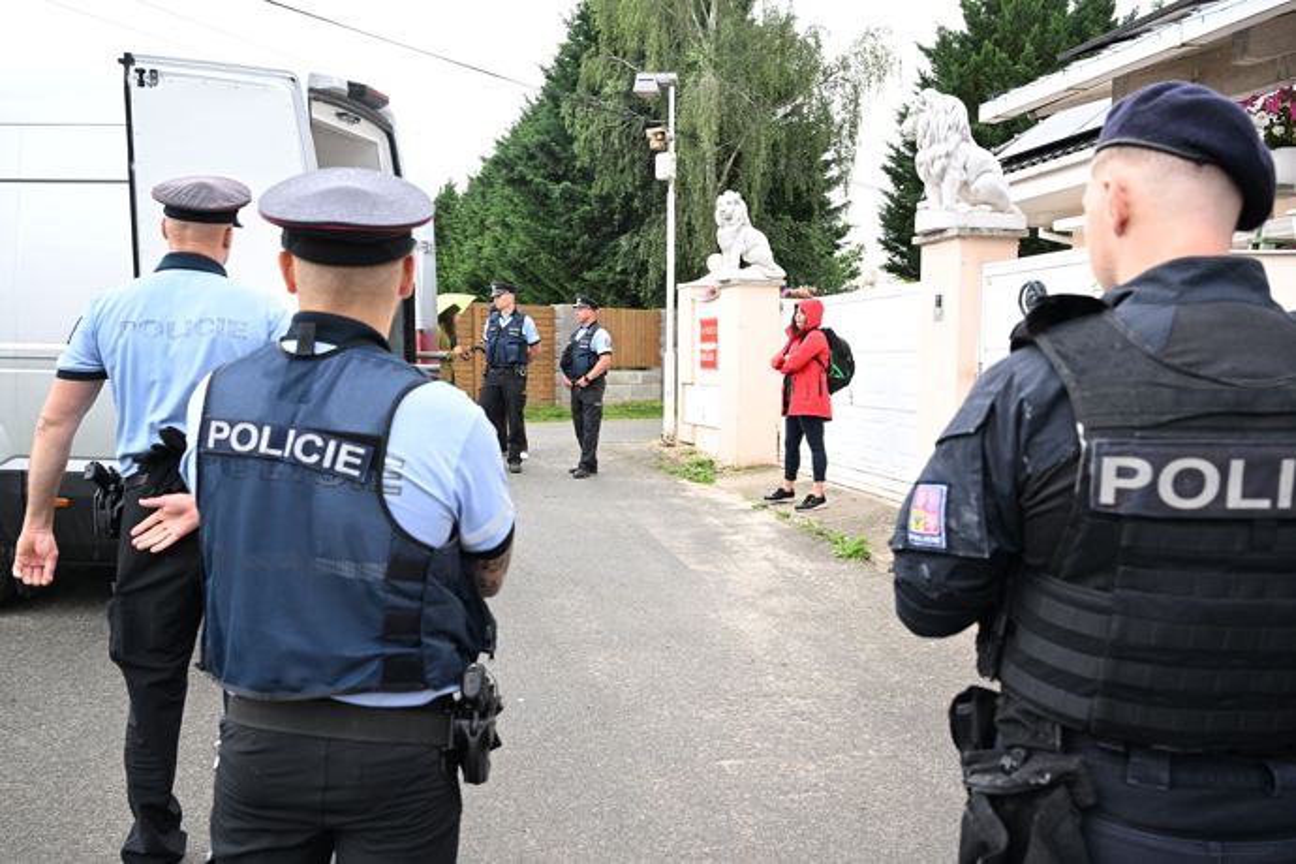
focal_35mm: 29
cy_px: 432
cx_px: 648
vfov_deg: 45.0
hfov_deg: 63.7
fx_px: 1044
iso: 1250
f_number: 5.6
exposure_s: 1/400
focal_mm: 29
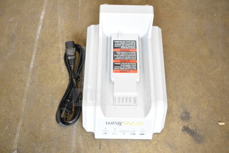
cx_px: 114
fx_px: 239
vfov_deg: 35.5
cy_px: 76
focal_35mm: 38
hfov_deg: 51.3
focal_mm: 25
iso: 1600
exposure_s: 1/80
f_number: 4.5
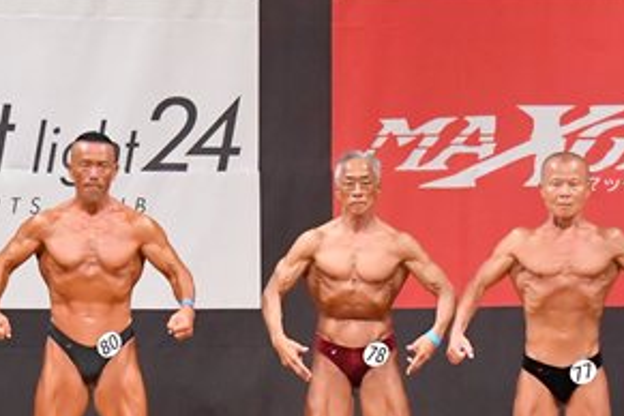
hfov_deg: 6.1
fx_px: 5858
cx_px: 235
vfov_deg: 4.1
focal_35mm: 338
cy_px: 300
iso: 10000
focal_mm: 85
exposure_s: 1/400
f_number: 5.6
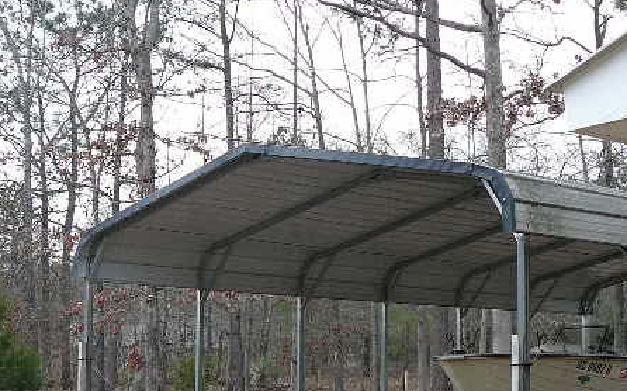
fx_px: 1144
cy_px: 311
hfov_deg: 30.6
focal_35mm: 67
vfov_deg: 19.2
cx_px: 306
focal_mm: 5.2
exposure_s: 1/500
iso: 80
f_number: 2.8
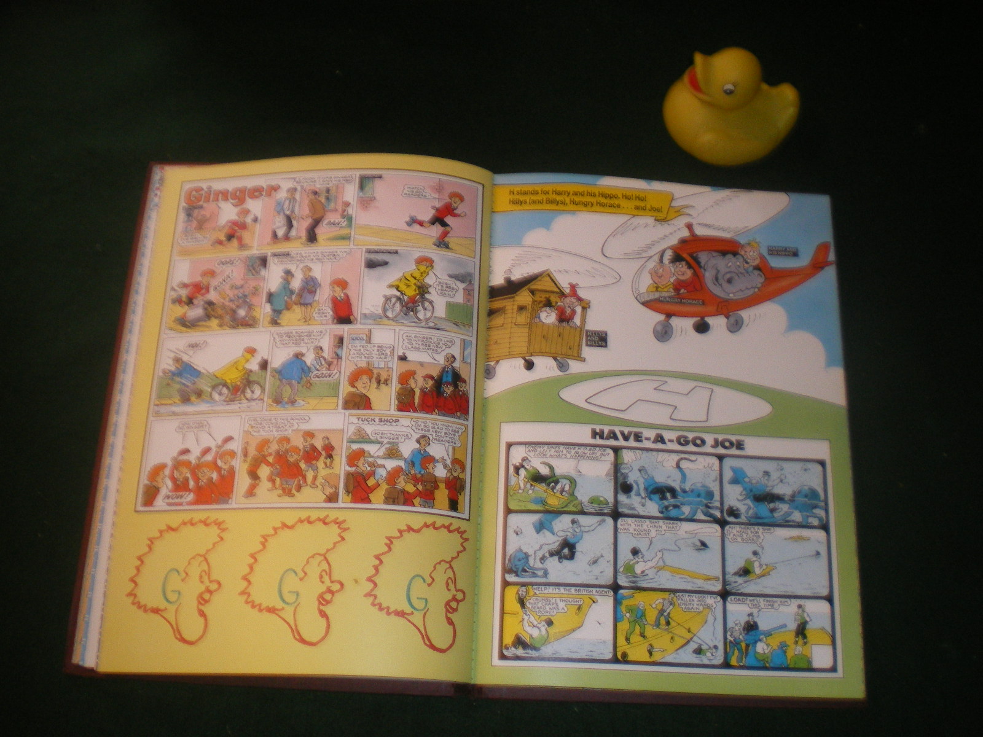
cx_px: 492
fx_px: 1079
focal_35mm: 38
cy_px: 368
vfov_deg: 37.7
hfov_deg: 49.0
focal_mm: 6.3
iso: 200
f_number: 3.1
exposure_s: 1/50
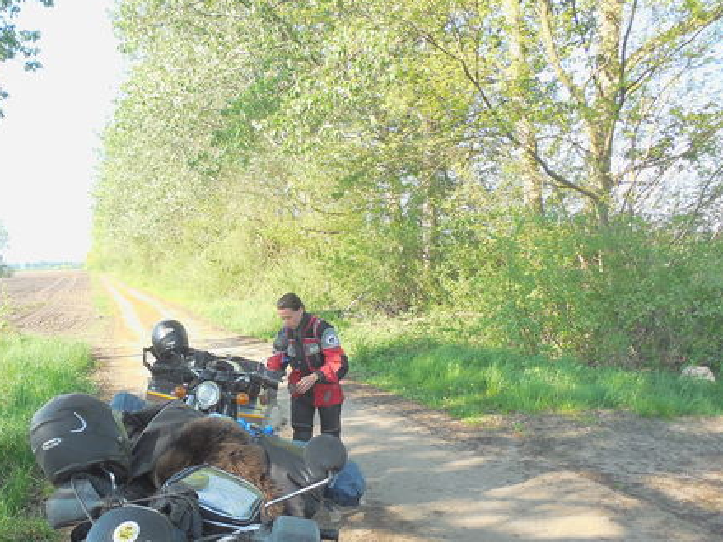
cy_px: 348
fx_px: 793
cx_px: 241
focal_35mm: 38
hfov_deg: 48.2
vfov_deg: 37.4
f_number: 3.3
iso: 125
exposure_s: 1/200
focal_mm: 4.5
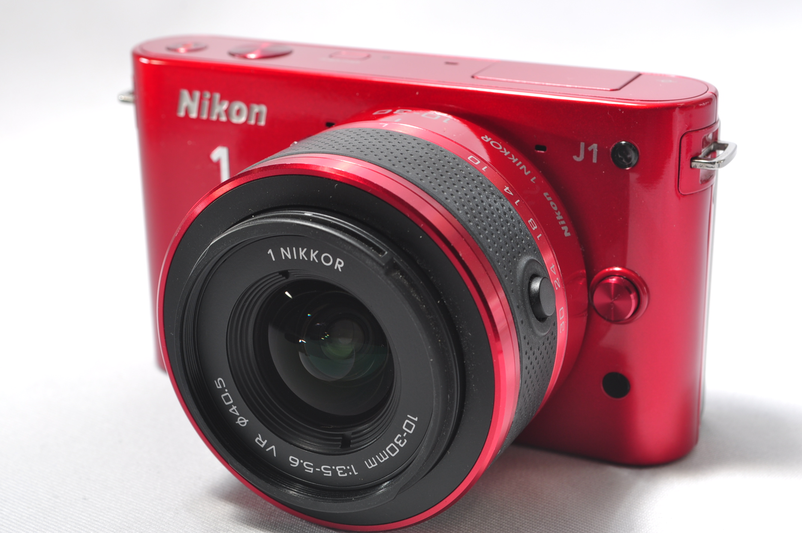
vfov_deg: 19.7
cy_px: 266
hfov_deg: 29.3
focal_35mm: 69
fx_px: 1535
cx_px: 401
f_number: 11
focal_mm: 46
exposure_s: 1/125
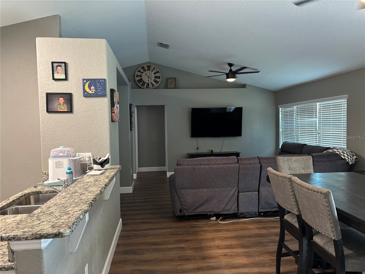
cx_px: 182
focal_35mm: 26
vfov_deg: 53.1
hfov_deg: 67.3
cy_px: 137
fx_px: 274
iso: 320
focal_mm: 5.96
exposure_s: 1/60
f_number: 1.6
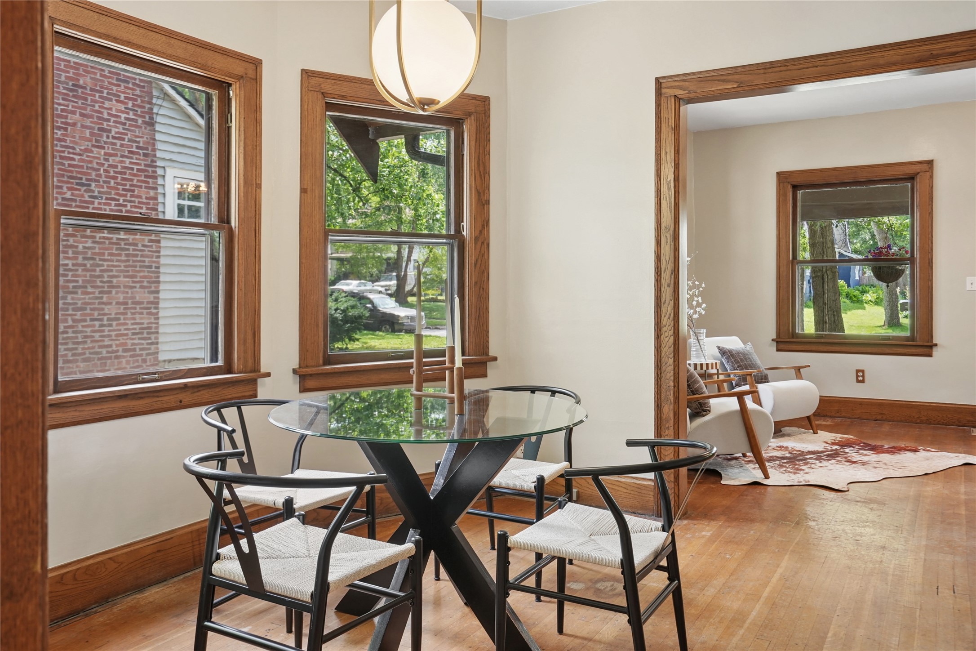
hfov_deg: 63.7
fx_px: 786
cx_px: 488
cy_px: 326
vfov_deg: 45.0
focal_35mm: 29
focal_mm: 29
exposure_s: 1/30
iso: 800
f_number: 8
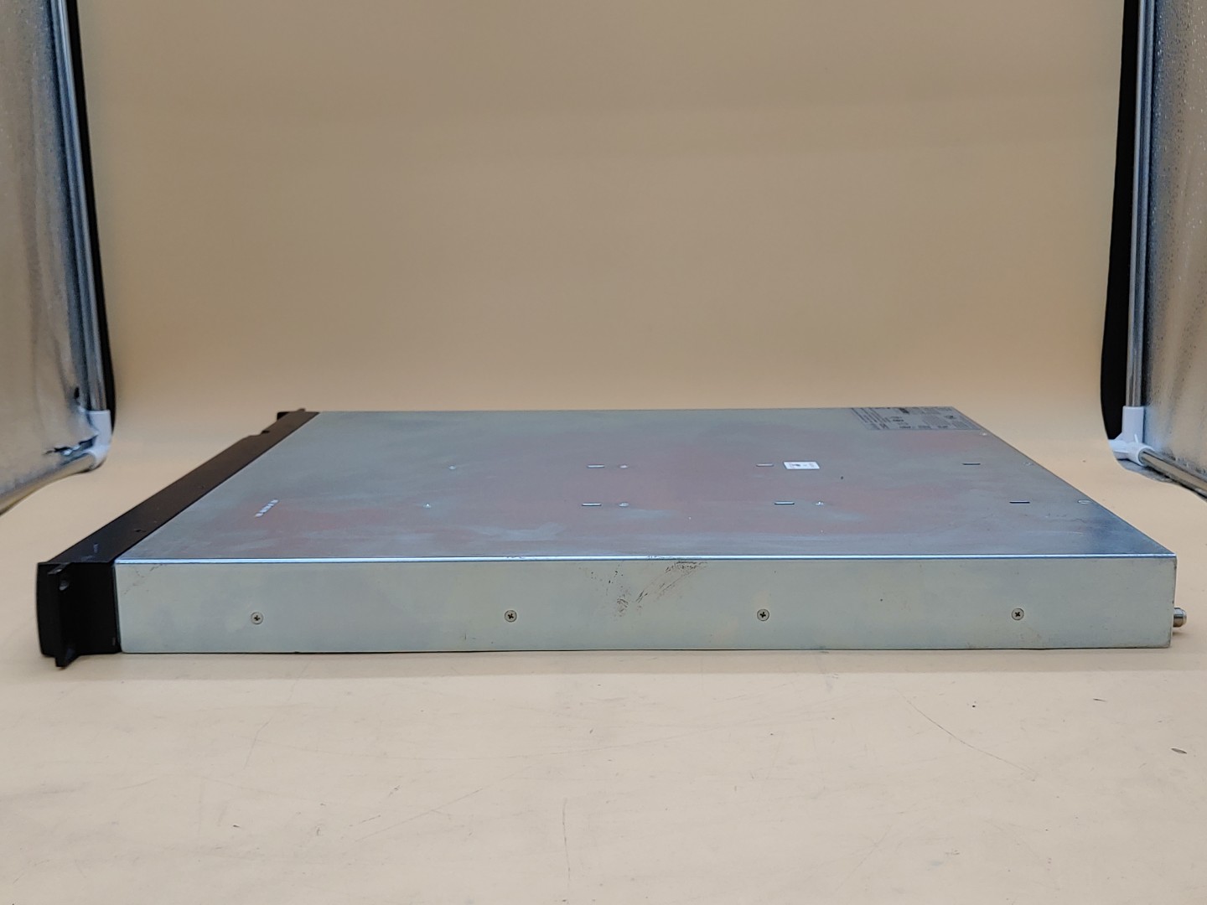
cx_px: 604
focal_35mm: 39
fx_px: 1360
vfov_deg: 36.8
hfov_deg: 47.9
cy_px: 452
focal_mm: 4.36
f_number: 1.8
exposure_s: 1/122
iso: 50
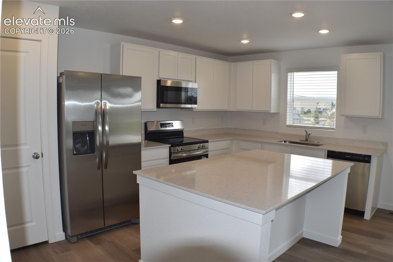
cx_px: 196
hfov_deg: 55.1
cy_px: 131
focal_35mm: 34
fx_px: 377
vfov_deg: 38.4
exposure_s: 1/125
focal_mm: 23
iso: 280
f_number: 5.6
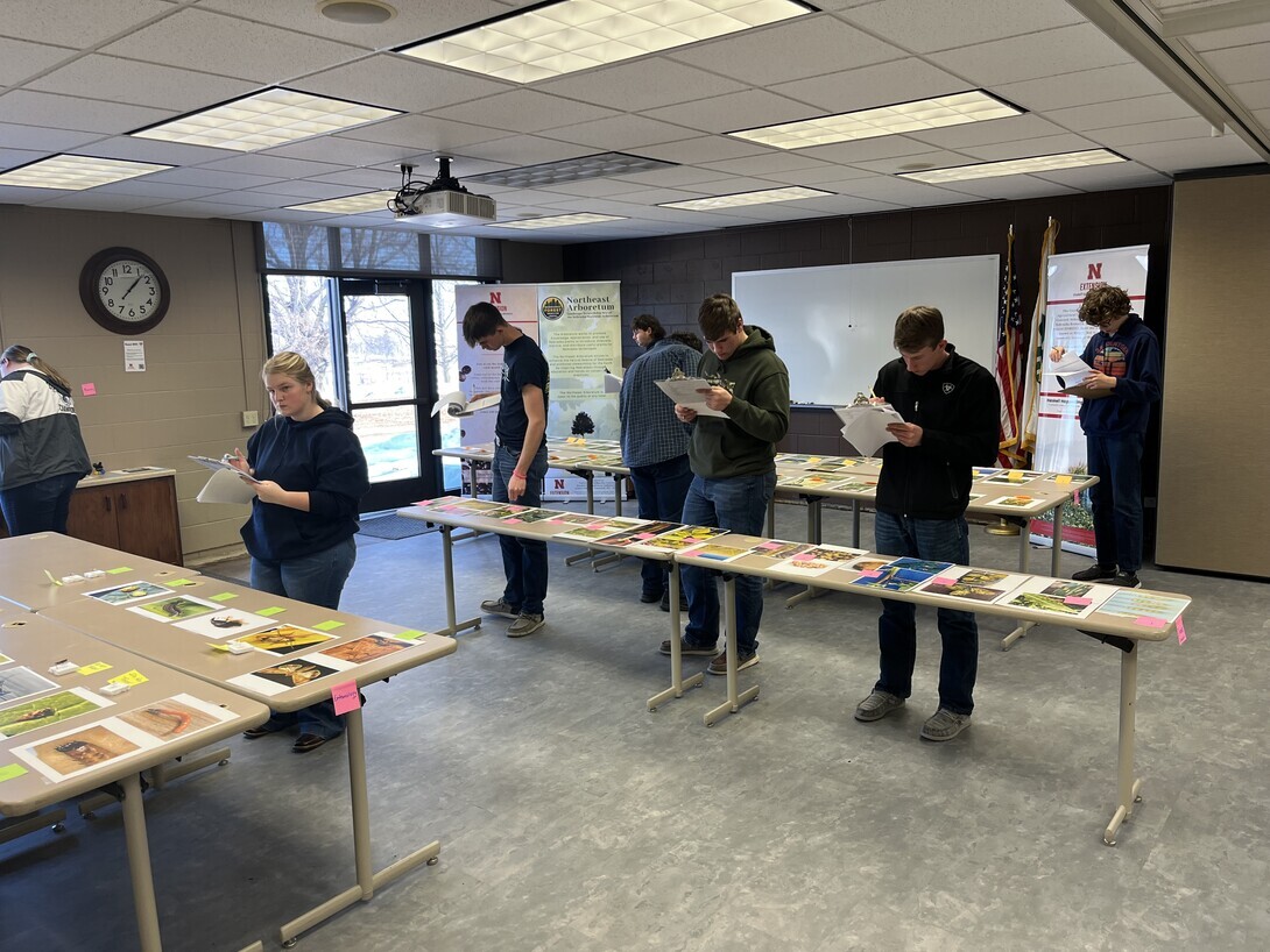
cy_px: 476
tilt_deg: -6.0
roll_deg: +2.3
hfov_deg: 67.3
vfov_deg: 53.1
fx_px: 954
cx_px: 635
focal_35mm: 26
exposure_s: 1/120
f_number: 1.6
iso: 80
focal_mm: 5.1
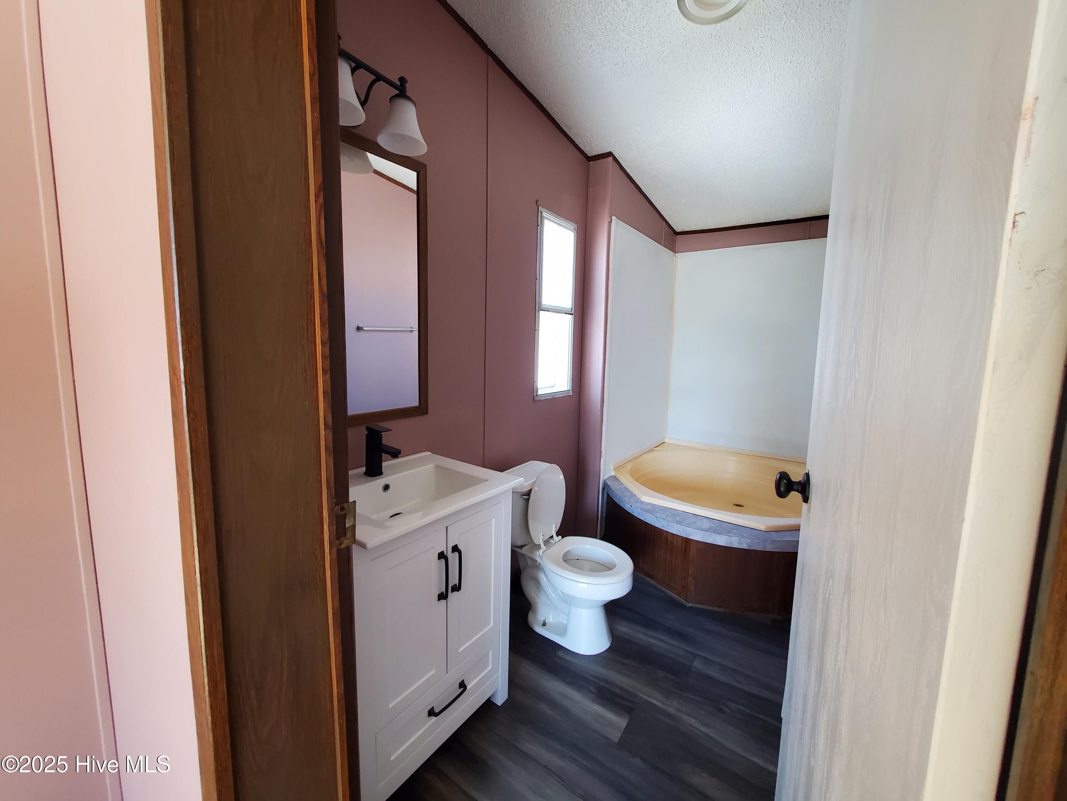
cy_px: 400
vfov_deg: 89.9
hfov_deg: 106.2
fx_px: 401
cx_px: 534
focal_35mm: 13
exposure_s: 1/60
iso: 200
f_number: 2.2
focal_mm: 1.8
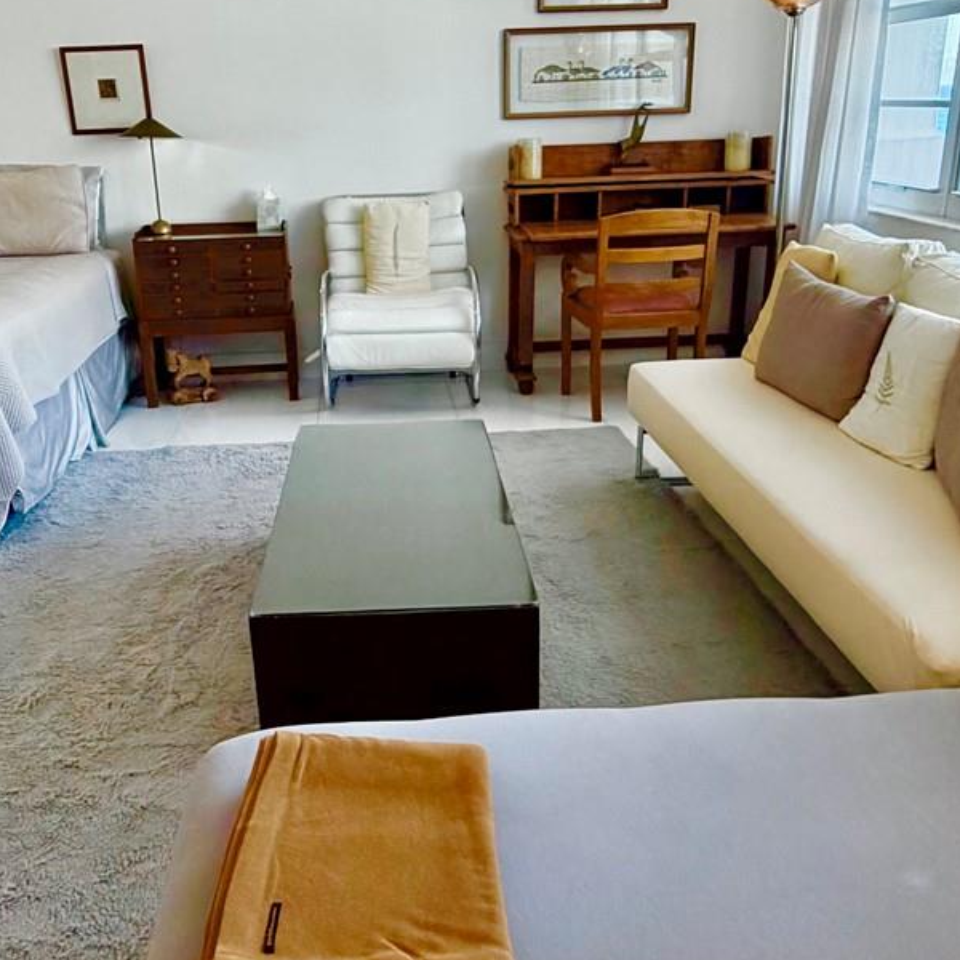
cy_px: 475
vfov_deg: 49.7
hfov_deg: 49.6
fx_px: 1035
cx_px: 405
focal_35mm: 33
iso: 200
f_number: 2.2
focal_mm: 2.22
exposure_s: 1/120
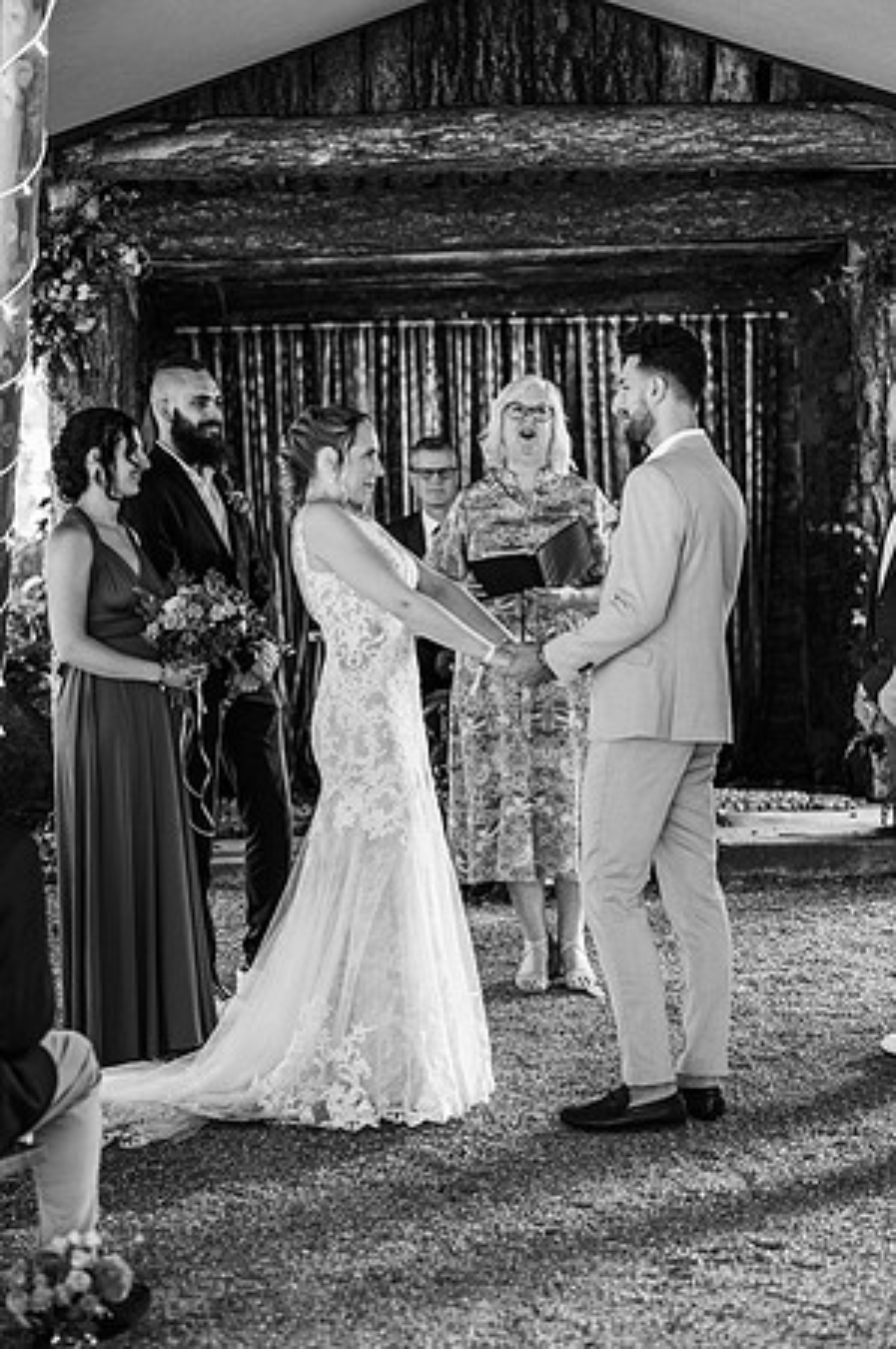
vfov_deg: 23.9
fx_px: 3180
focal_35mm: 85
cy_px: 674
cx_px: 448
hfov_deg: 16.0
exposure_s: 1/200
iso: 1400
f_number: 2.5
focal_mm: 85
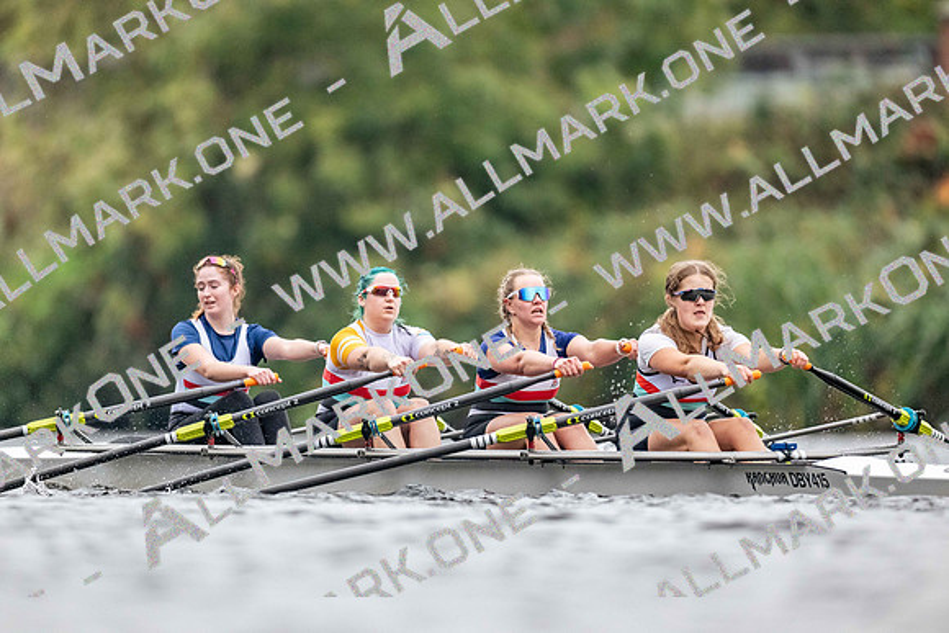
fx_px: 15820
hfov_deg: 3.4
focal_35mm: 600
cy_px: 316
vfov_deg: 2.3
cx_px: 474
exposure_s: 1/2500
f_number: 4
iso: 4500
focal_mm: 600
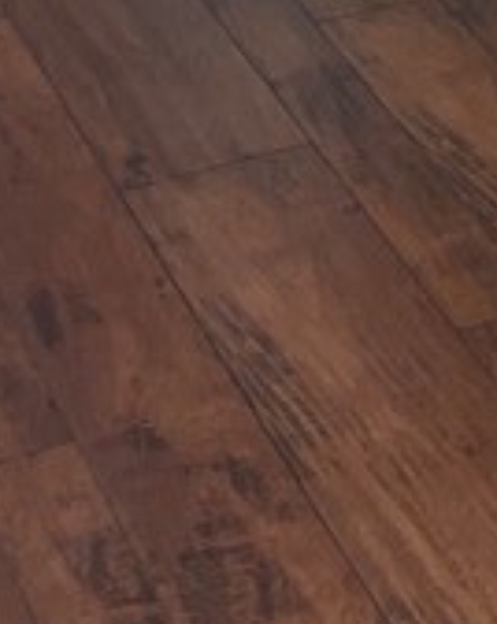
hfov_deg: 9.6
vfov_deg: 9.9
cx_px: 809
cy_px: -1163
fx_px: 2855
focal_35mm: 155
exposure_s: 1/120
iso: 100
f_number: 1.6
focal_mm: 5.1
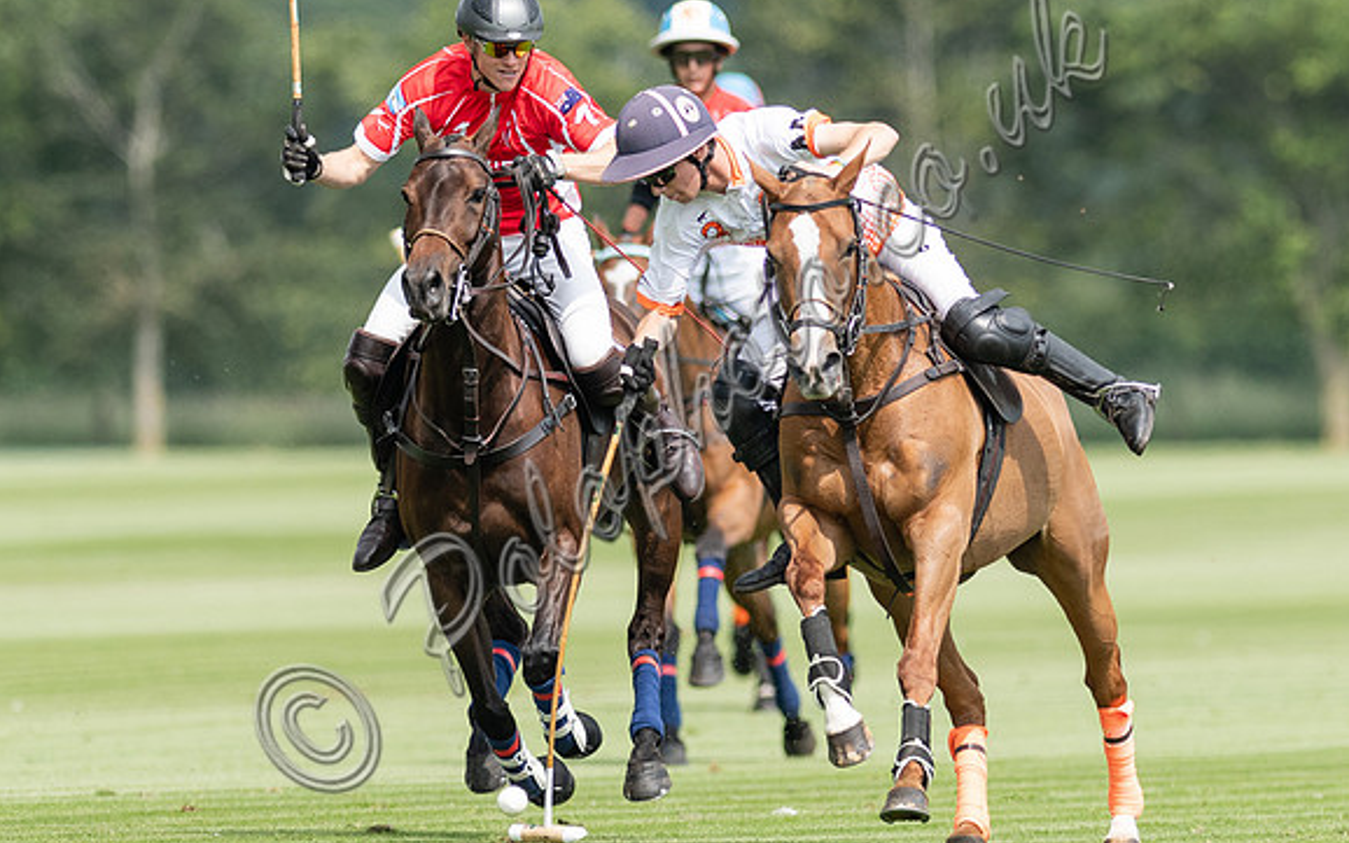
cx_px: 820
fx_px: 27274
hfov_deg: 2.8
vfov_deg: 1.8
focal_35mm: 742
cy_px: 371
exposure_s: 1/4000
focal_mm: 300
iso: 320
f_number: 2.8
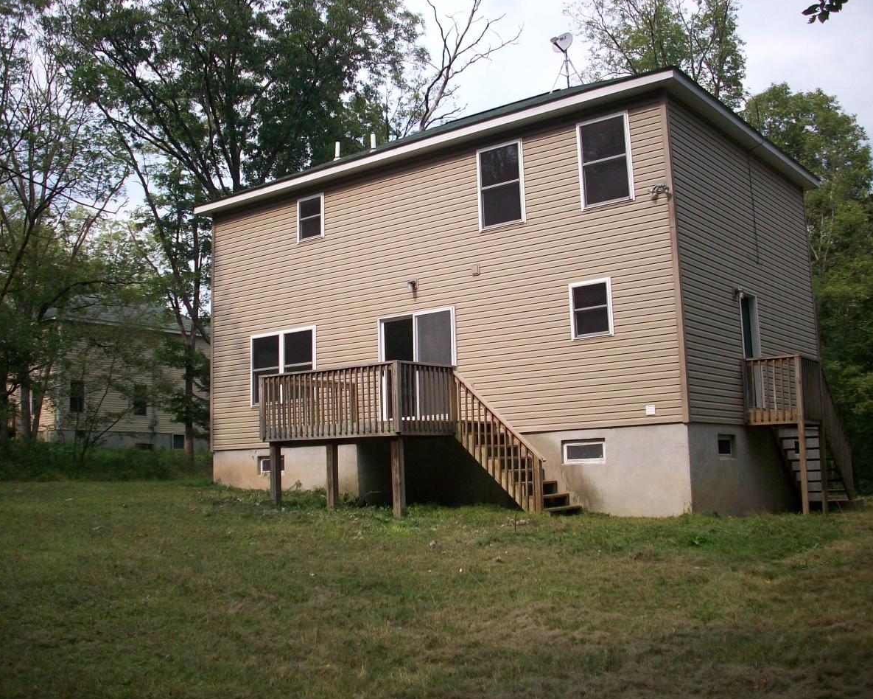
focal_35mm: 39
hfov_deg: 46.8
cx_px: 419
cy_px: 349
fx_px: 1008
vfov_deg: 38.2
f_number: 5.6
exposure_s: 1/218
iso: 80
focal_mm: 6.2
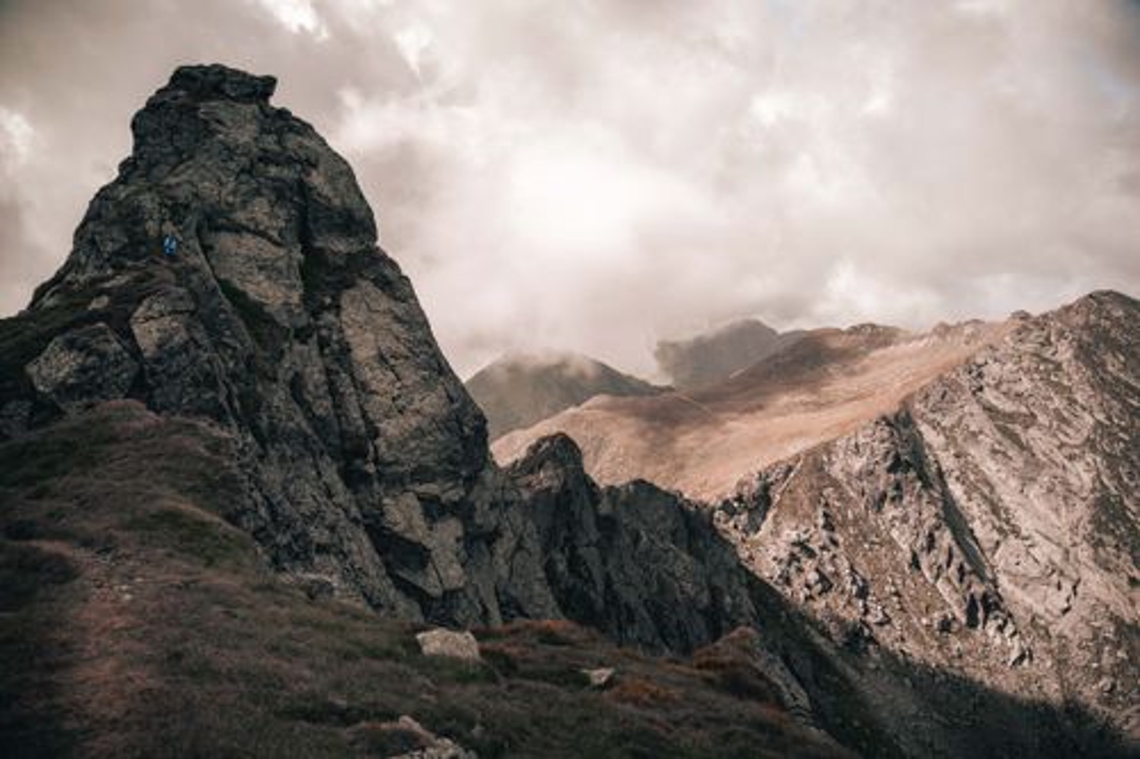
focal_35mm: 28
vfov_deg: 46.4
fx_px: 886
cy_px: 380
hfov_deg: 65.5
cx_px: 570
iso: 320
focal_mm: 28
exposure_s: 1/320
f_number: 2.8
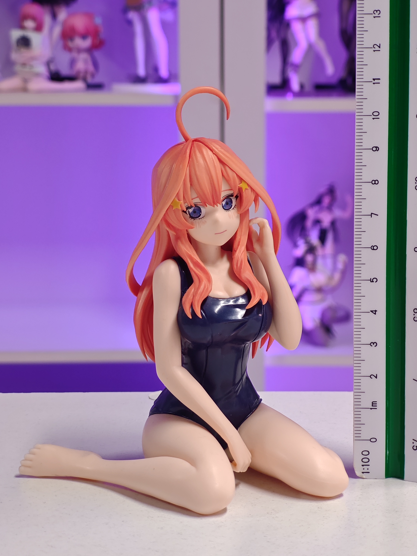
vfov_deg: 22.0
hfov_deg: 16.6
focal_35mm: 89
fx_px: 1430
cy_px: 274
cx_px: 230
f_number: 2.4
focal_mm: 7.48
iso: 640
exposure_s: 1/33.3
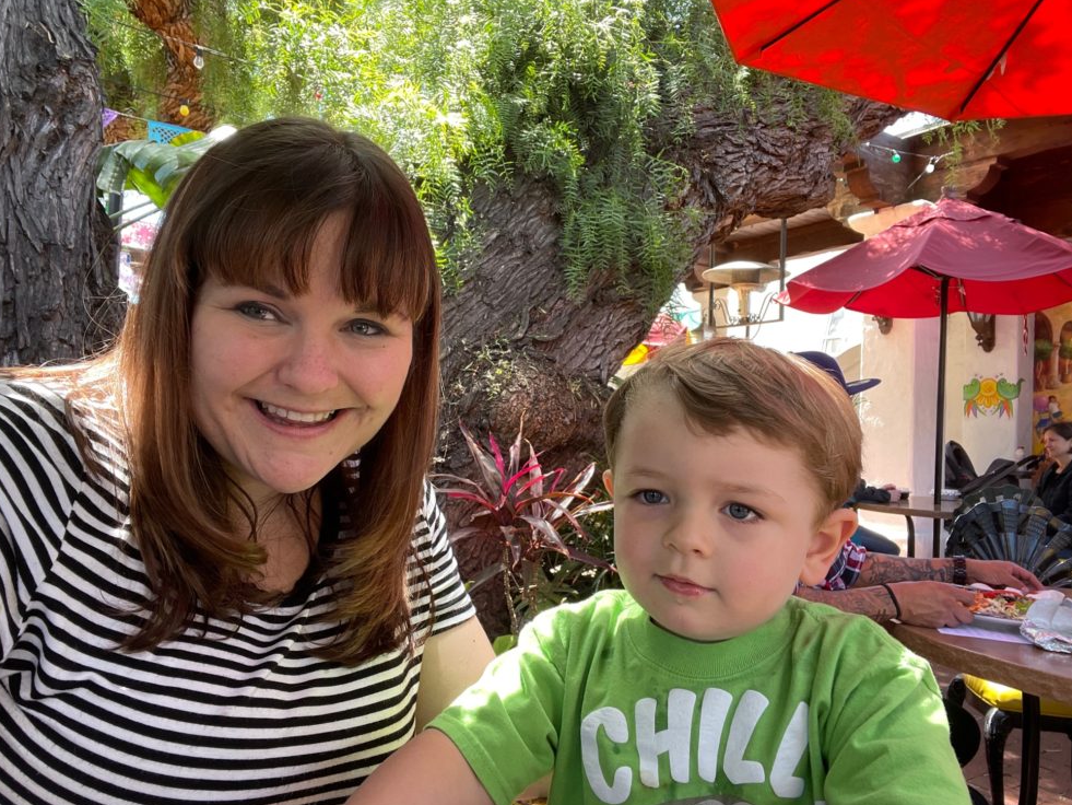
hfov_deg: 71.6
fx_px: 743
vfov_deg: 56.8
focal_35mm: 24
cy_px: 392
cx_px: 529
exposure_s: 1/104
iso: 100
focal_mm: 2.71
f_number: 2.2
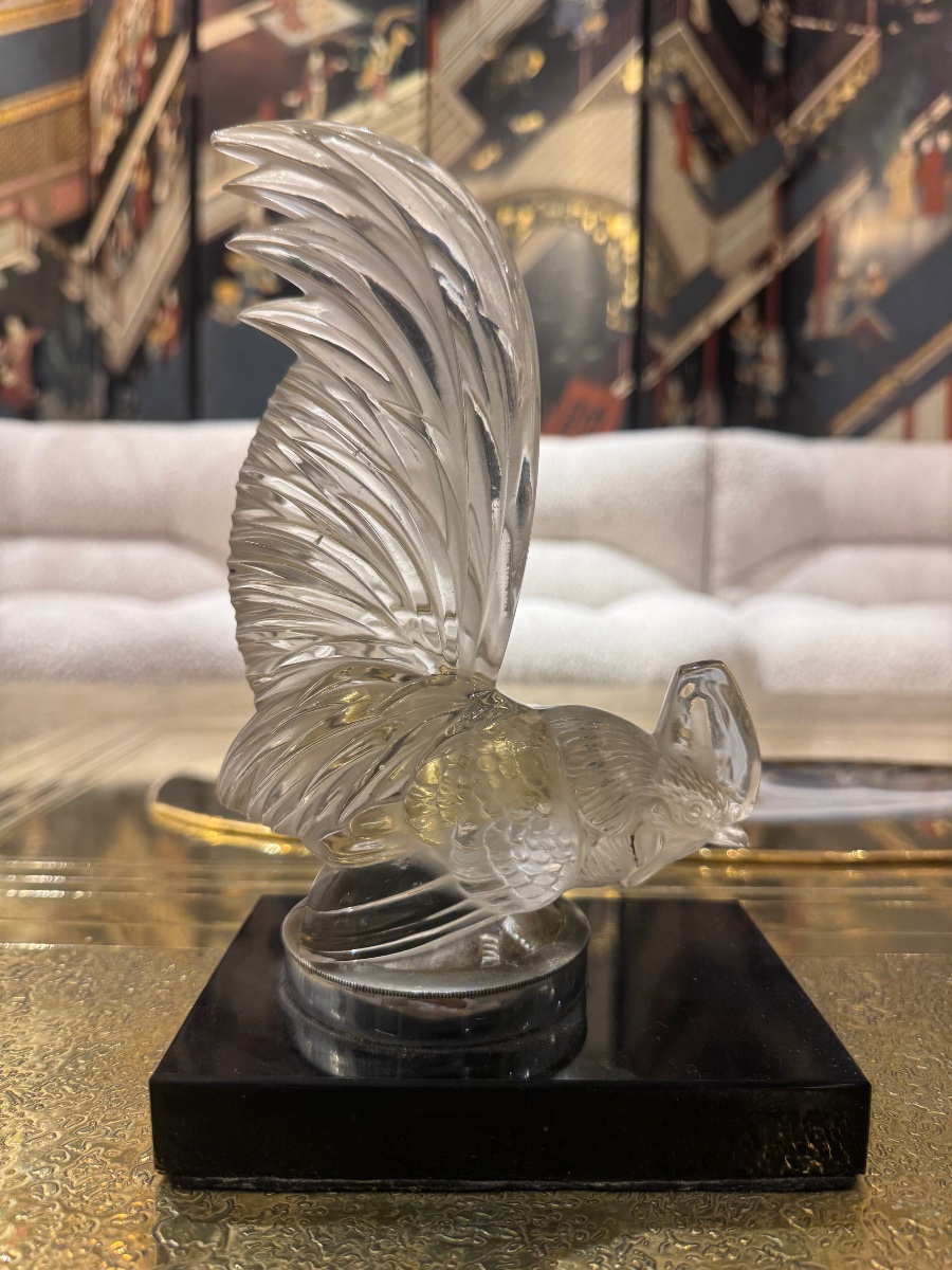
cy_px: 635
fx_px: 880
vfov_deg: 71.6
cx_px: 476
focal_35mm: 24
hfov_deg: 56.8
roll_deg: -1.2
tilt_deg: -3.9
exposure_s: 1/100
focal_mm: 6.76
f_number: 1.78
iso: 125
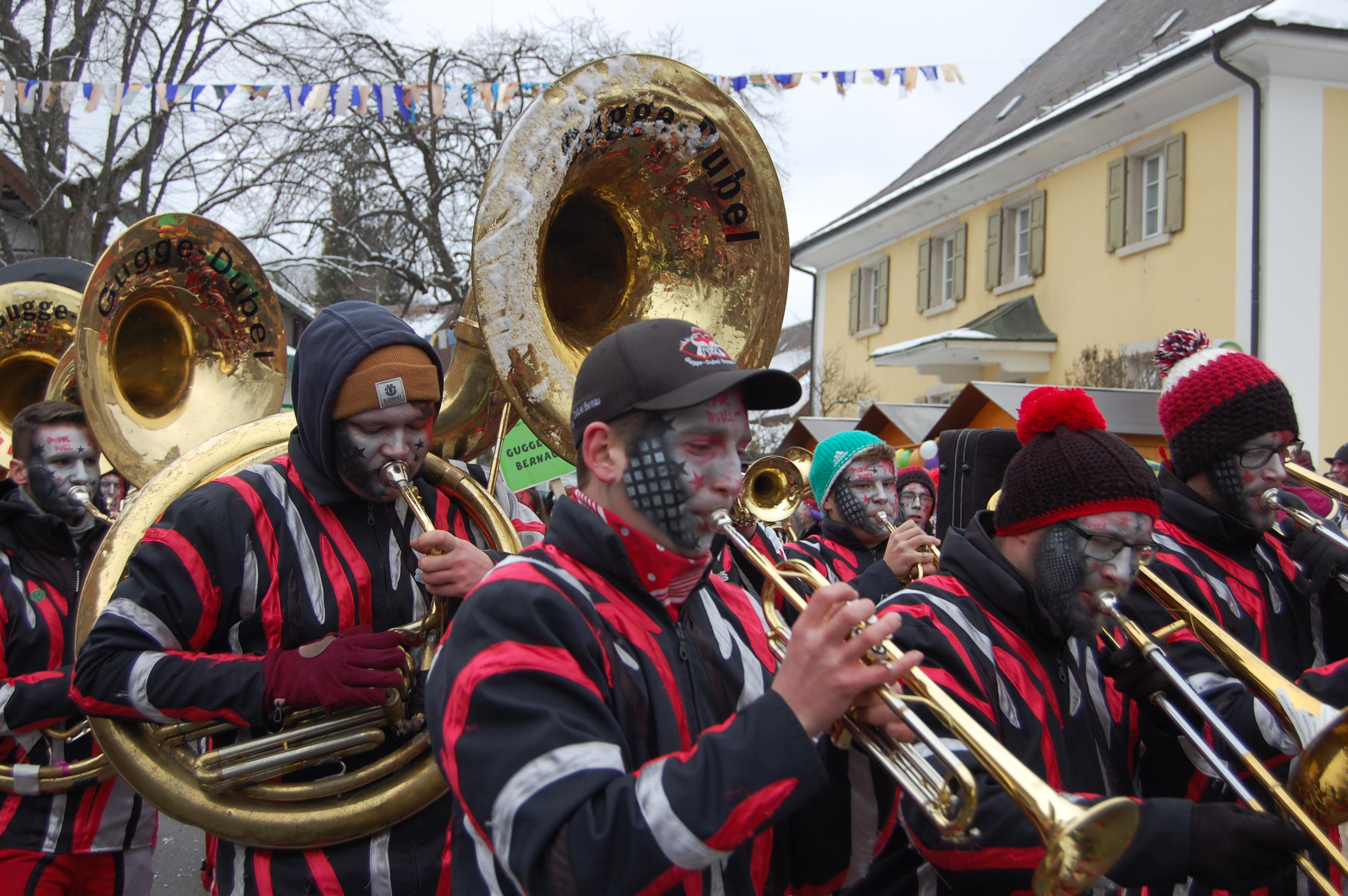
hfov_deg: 41.1
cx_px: 674
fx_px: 1796
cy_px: 448
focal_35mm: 48
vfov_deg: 28.0
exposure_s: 1/125
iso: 200
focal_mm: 32
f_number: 5.6
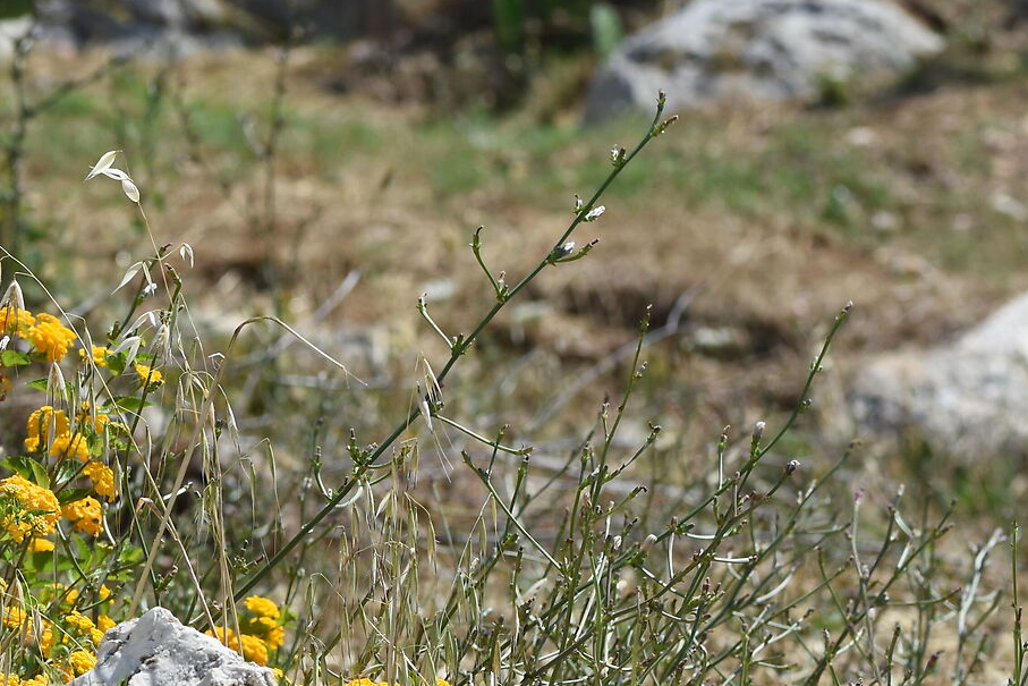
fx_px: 9633
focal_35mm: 337
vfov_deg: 4.1
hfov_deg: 6.1
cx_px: -265
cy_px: 469
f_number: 4.8
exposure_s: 1/1000
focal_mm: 85
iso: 125
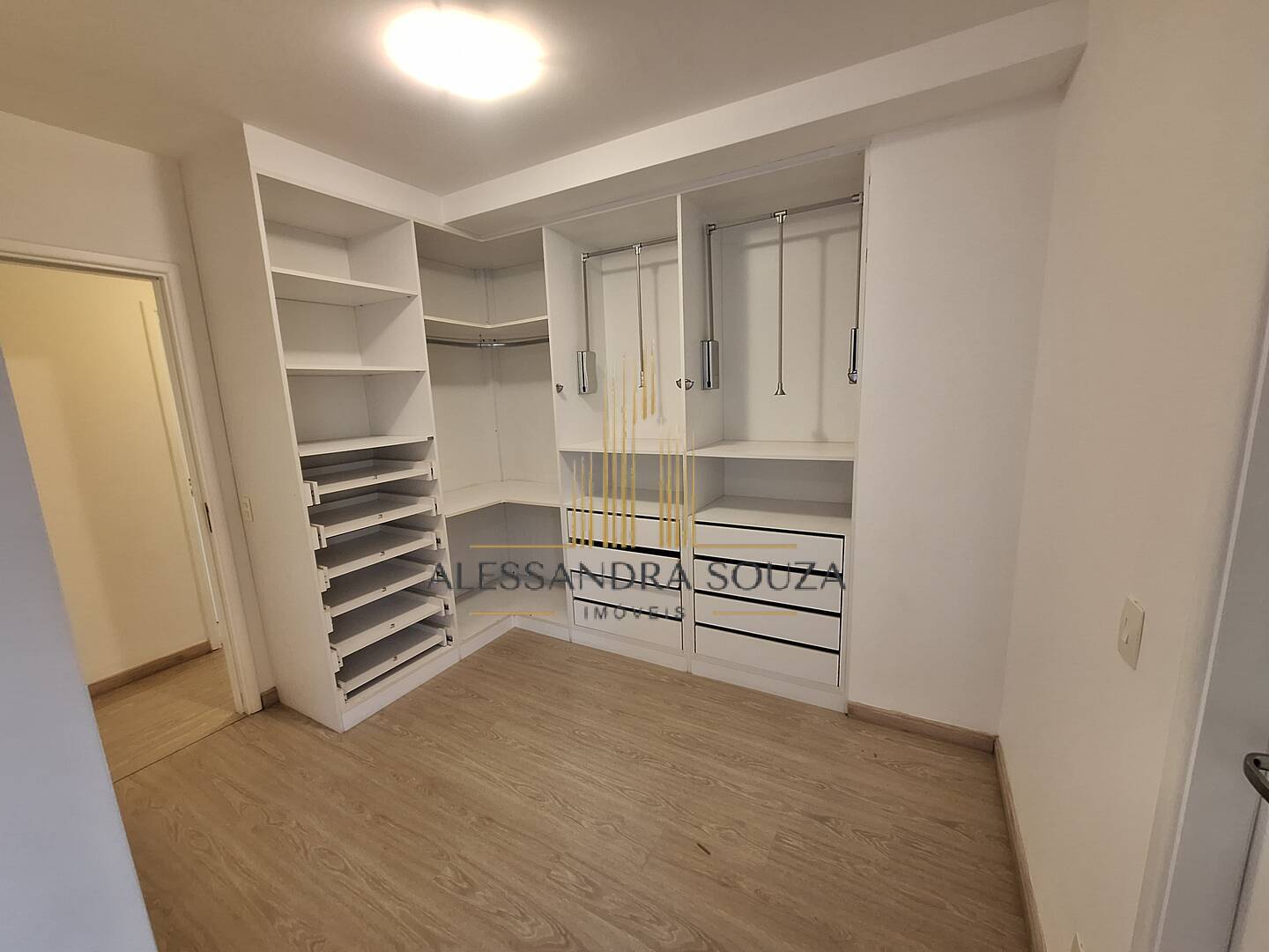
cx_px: 634
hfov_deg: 106.2
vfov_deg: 89.9
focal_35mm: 13
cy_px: 476
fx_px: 477
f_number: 2.2
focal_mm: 1.74
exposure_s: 1/30
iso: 160
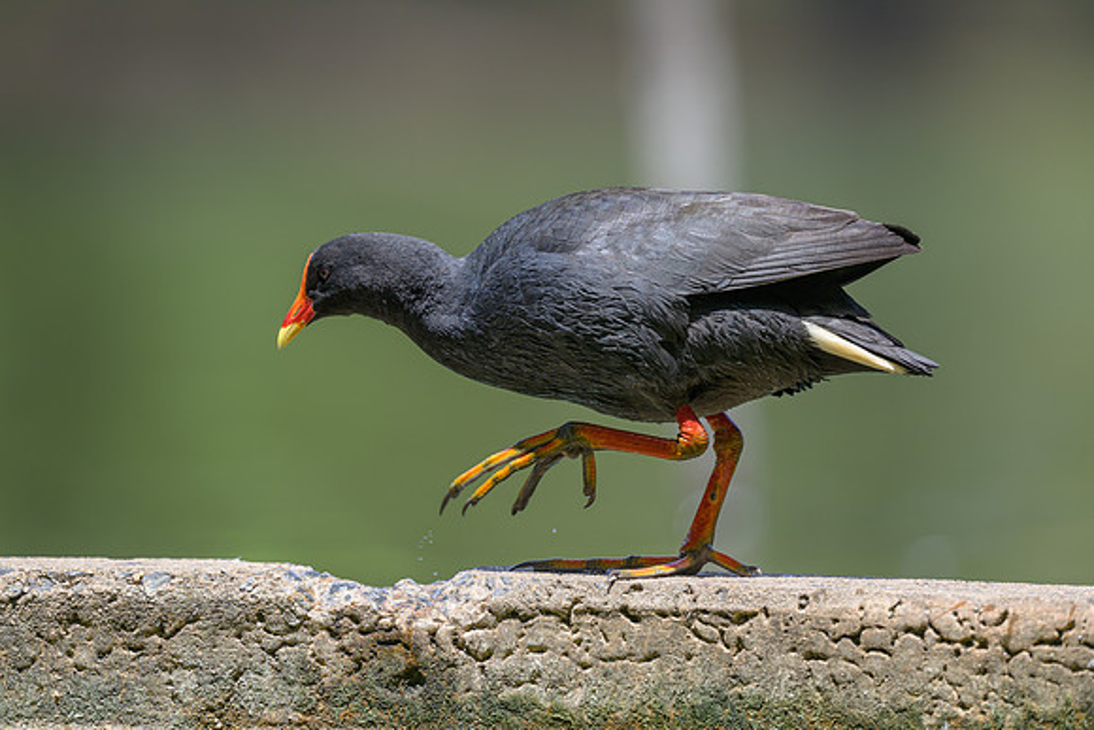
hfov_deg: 3.6
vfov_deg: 2.4
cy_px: 314
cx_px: 563
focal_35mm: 578
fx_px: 17581
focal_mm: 400
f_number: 2.8
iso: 250
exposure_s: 1/2000
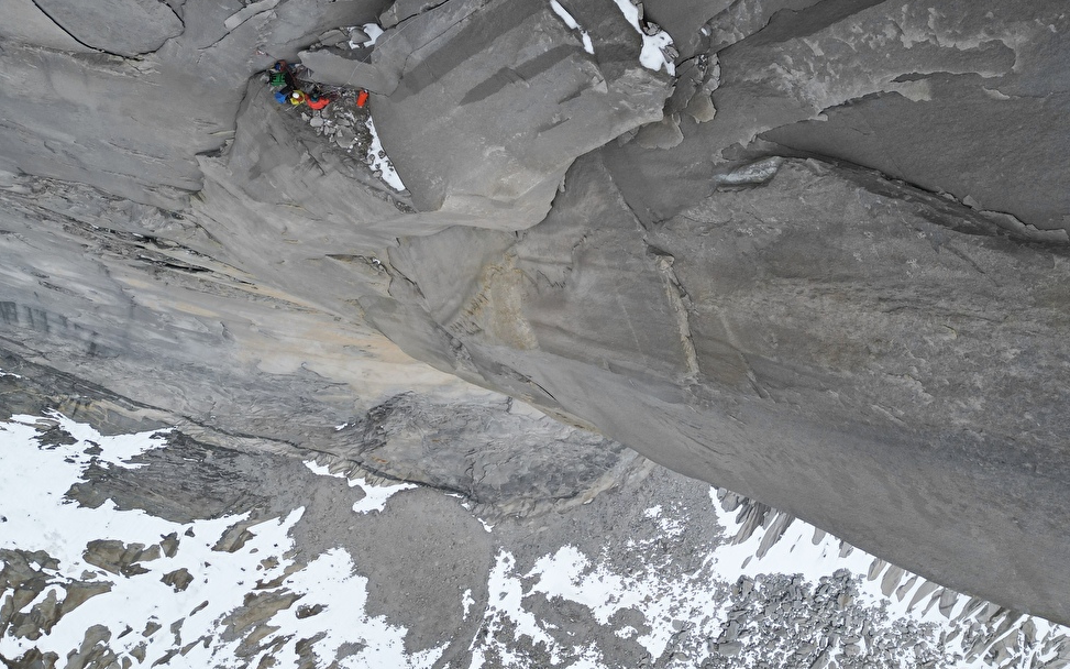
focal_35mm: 34
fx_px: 991
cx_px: 535
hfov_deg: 56.7
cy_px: 207
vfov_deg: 36.8
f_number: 1.7
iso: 110
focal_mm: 6.72
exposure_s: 1/1250
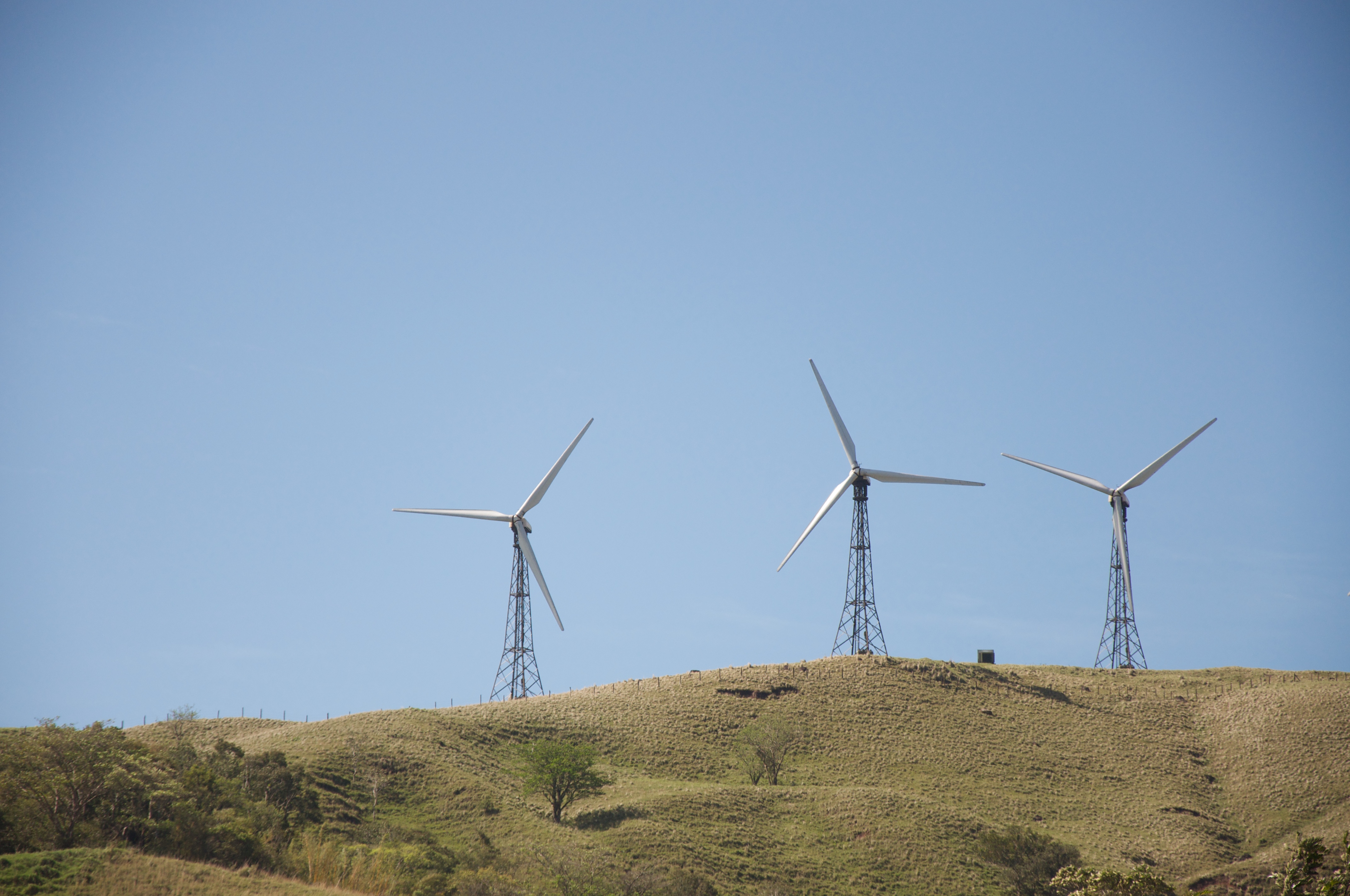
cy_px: 448
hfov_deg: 13.1
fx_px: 5899
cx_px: 675
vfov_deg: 8.7
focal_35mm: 158
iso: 400
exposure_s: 1/1600
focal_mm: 105
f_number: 6.3
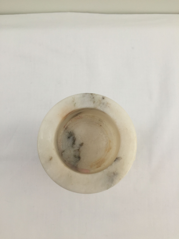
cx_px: 90
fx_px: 200
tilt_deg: -80.5
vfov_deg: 61.7
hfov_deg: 48.2
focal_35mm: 29
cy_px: 120
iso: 32
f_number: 2.2
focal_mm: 4.15
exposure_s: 1/590
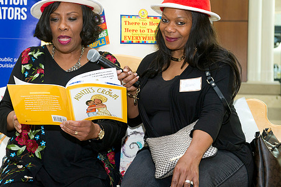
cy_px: 67
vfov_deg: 17.0
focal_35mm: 80
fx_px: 624
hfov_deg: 25.3
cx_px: 110
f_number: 5.6
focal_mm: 62
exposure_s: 1/250
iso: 1250
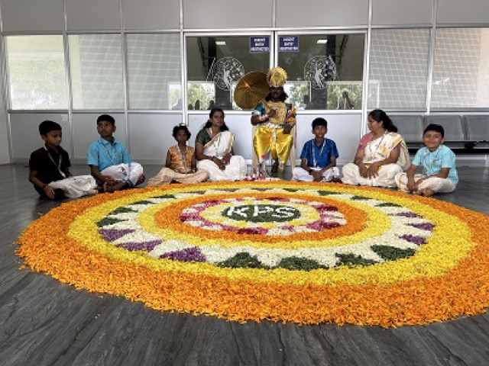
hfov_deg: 67.3
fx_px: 367
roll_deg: +1.3
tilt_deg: -8.1
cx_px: 244
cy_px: 183
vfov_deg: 53.1
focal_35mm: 26
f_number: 1.5
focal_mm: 5.7
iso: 100
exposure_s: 1/100
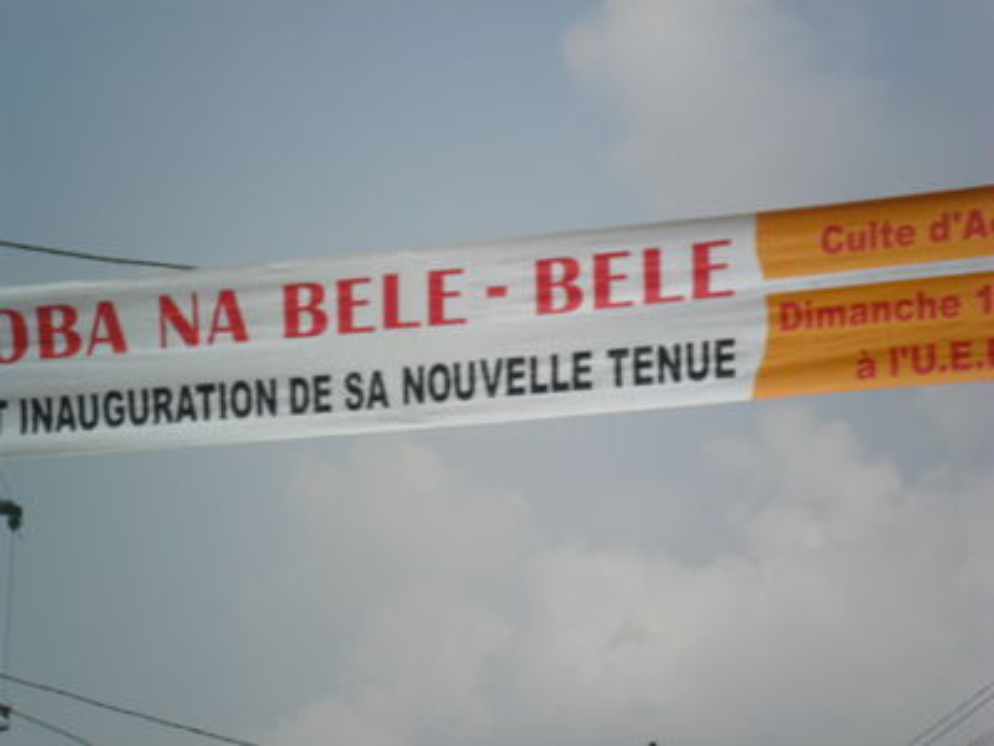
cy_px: 373
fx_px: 3101
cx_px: 497
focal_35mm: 108
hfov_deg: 18.2
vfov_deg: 13.7
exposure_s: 1/750
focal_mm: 19.6
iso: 100
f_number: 5
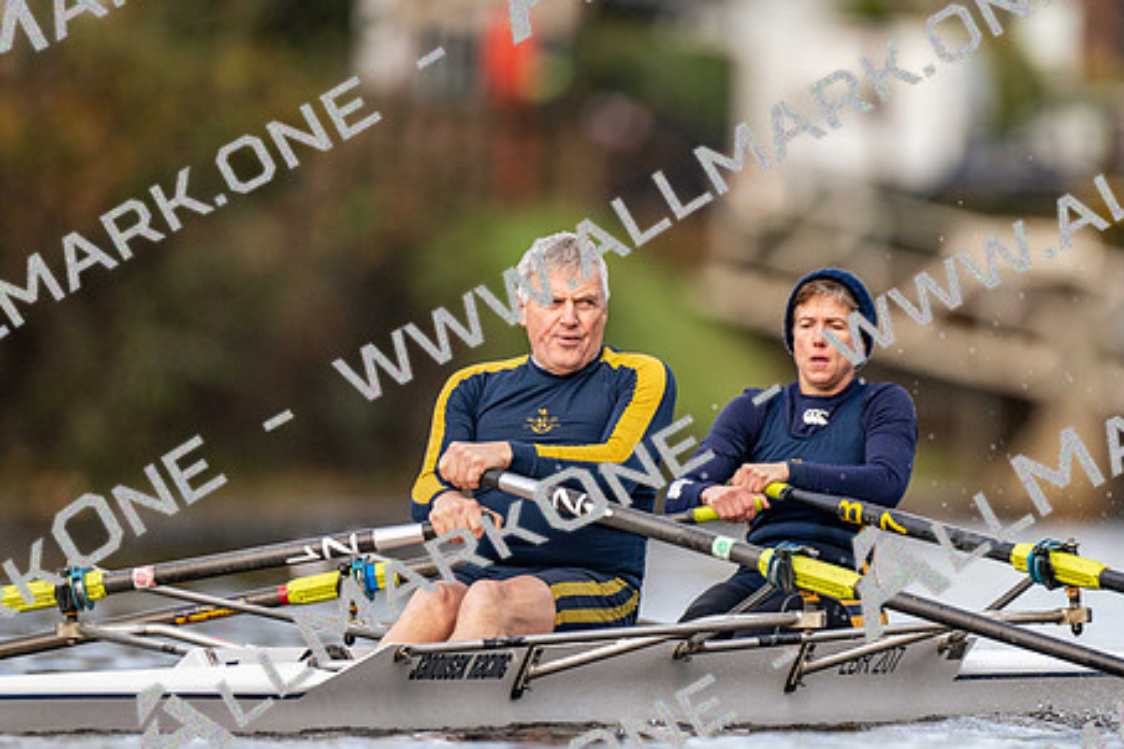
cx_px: 640
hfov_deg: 2.7
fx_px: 23977
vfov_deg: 1.8
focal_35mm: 768
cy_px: 408
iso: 1250
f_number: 4
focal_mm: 600
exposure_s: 1/2500
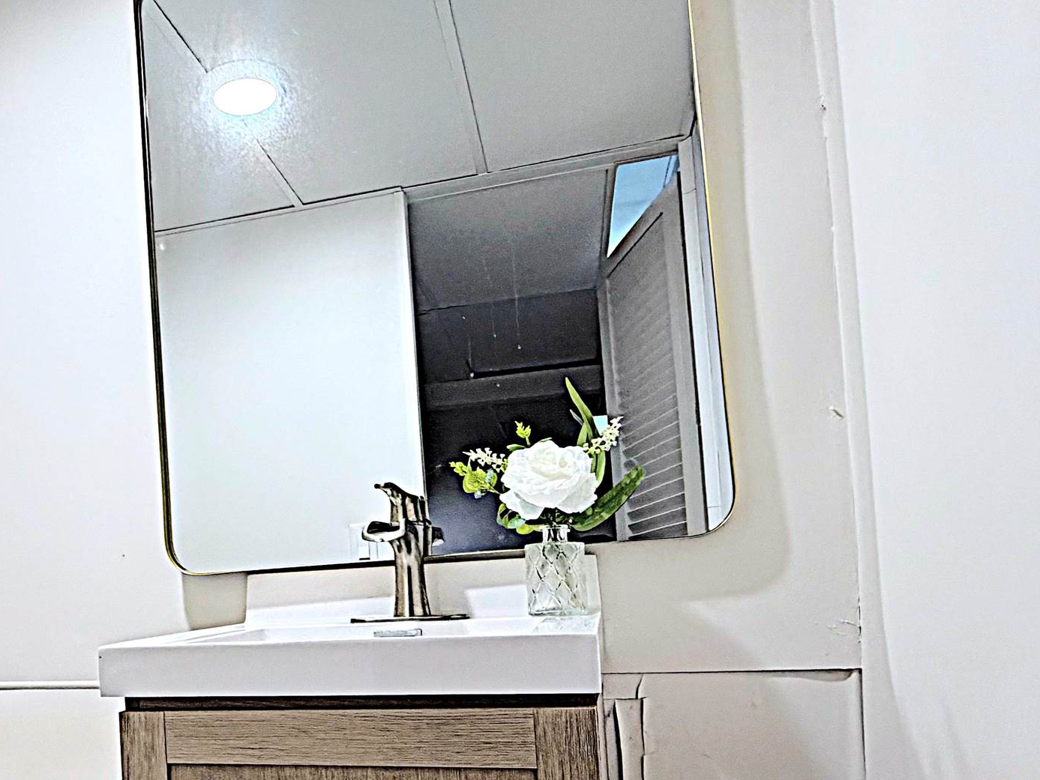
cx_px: 292
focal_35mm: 31
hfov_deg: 56.2
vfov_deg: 44.6
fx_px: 932
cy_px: 541
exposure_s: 1/120
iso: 200
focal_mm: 2.22
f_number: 2.2
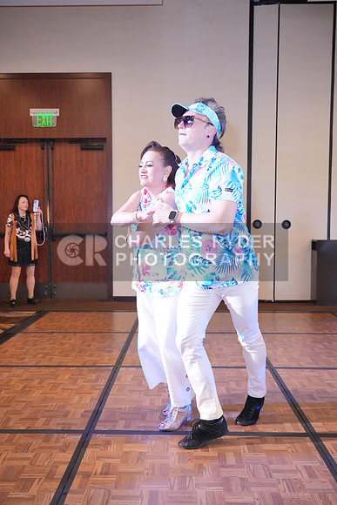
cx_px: 168
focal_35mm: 34
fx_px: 477
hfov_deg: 38.9
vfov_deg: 55.8
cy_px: 252
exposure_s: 1/400
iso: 12800
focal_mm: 34
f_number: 4
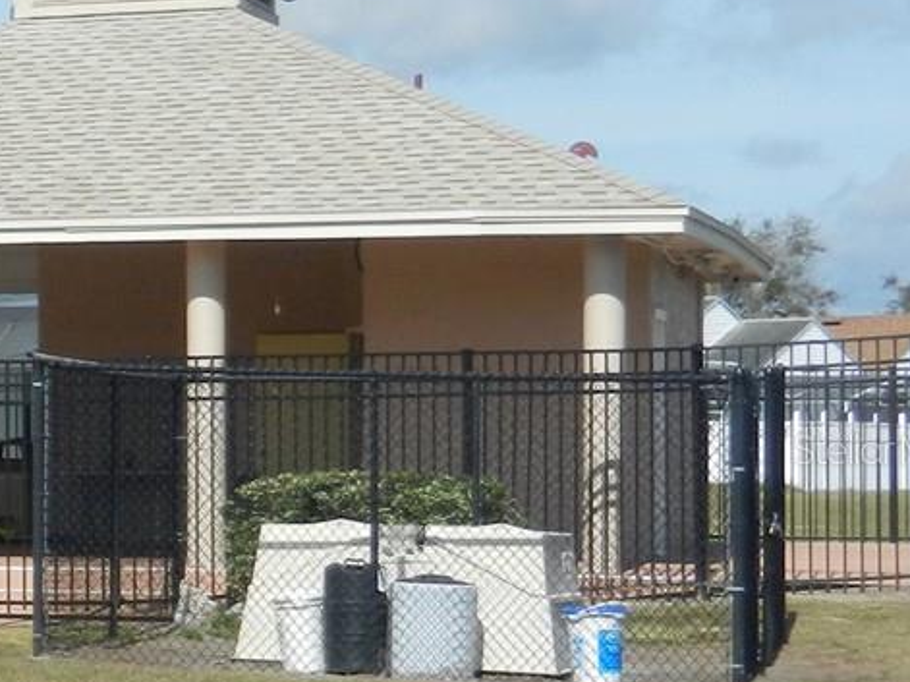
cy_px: 448
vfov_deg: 11.5
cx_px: -570
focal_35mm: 129
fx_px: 3390
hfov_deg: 14.0
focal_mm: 6.9
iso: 160
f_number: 4
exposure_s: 1/1600
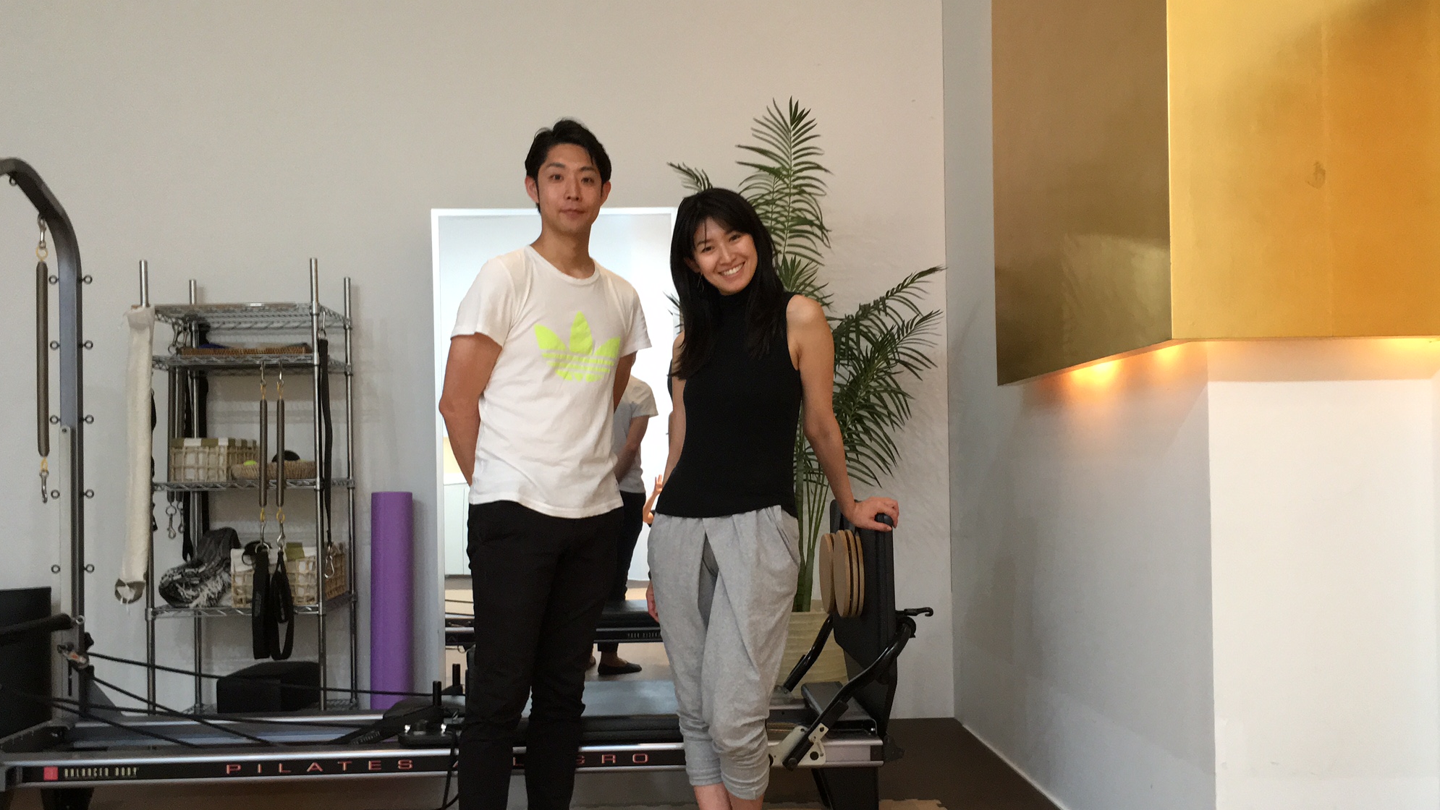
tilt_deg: -1.2
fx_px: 1222
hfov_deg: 61.0
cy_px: 460
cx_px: 712
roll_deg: +0.6
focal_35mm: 32
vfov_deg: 36.6
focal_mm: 4.15
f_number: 2.2
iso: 200
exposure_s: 1/25
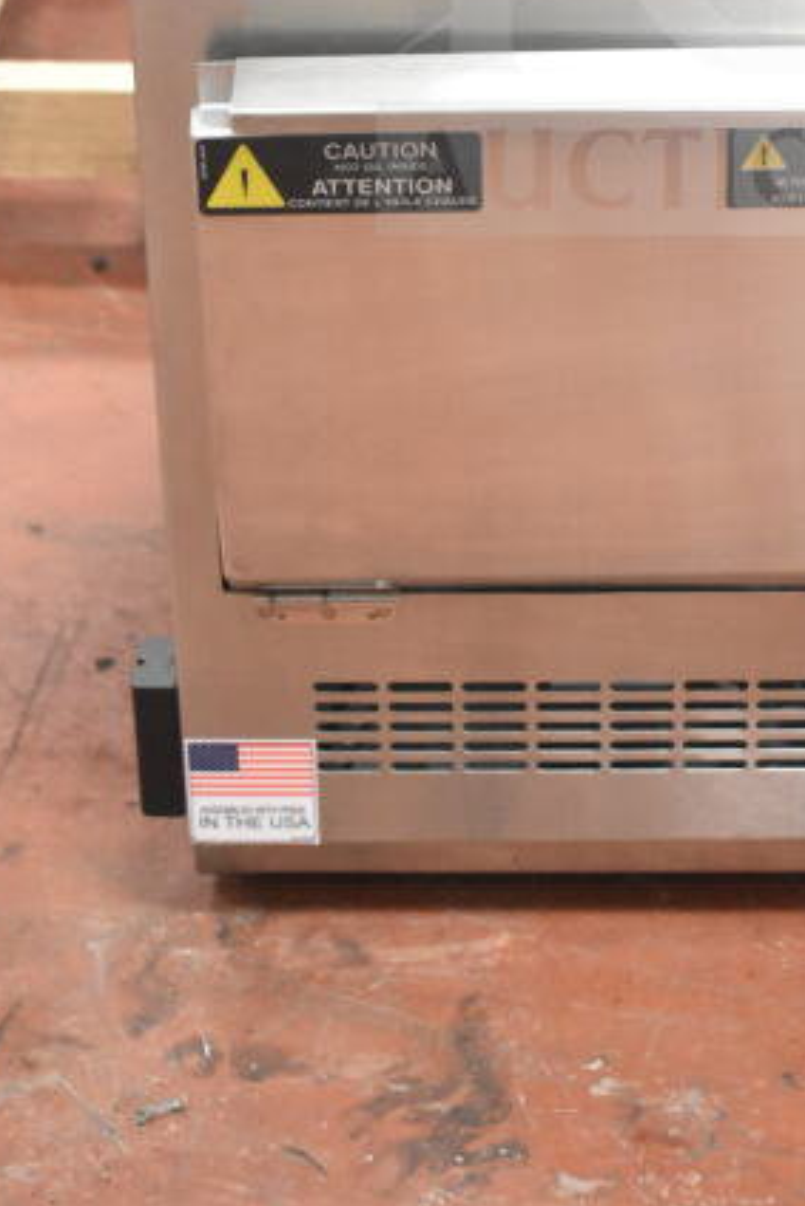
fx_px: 3251
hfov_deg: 14.0
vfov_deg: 20.4
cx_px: 694
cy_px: 9
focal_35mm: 97
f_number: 4.2
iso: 5000
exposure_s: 1/50
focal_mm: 30
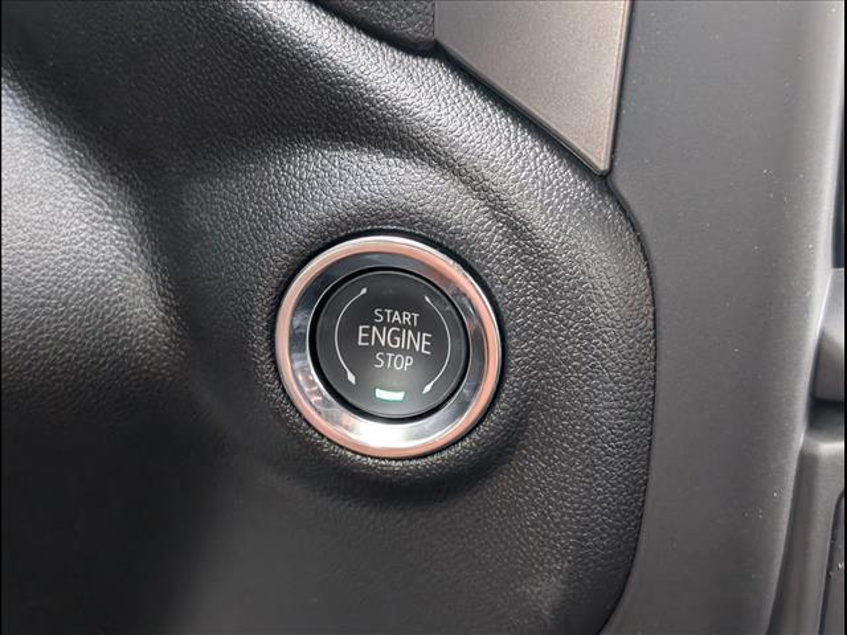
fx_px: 1199
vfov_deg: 29.7
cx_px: 424
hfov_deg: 38.9
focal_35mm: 49
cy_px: 318
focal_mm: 6.9
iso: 740
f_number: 1.68
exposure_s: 1/270
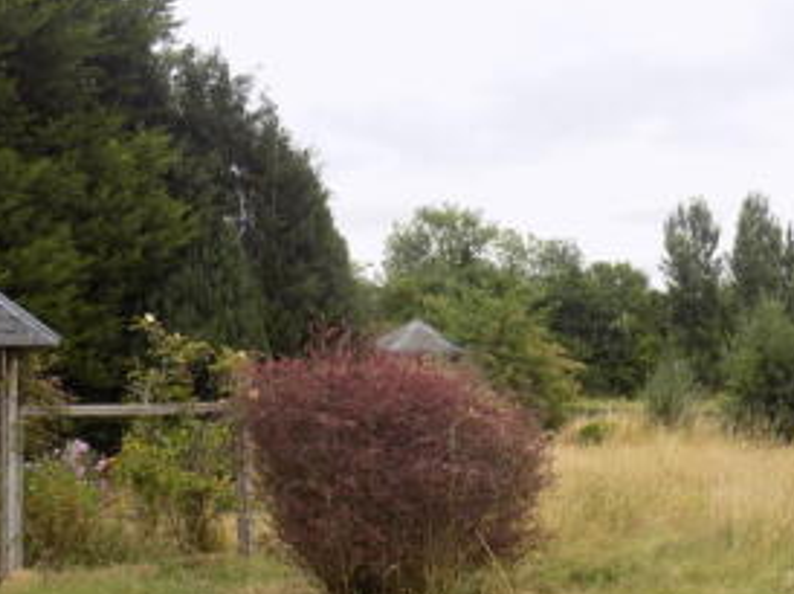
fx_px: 1123
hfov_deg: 38.9
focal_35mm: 49
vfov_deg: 29.4
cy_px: 410
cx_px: 456
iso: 80
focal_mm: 4
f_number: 3.1
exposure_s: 1/320
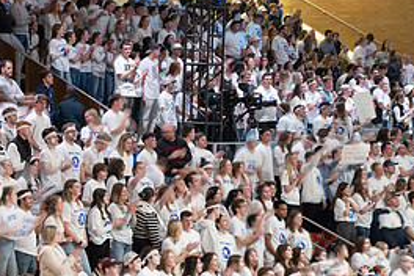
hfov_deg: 13.2
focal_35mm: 154
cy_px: 231
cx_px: 39
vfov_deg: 8.9
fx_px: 1771
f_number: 4
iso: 125
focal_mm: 70
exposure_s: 1/5
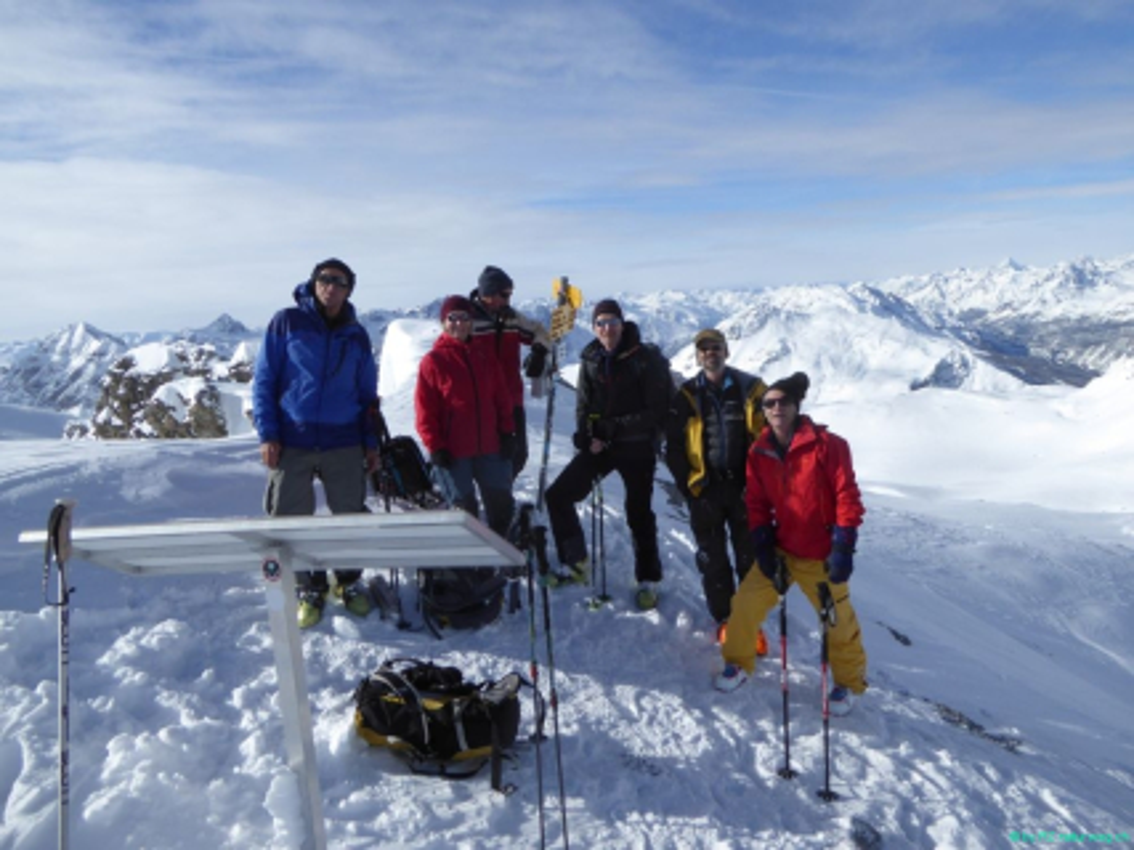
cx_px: 567
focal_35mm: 26
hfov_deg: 67.3
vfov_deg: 53.0
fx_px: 852
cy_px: 425
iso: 100
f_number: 4
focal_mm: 4.7
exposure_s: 1/1600
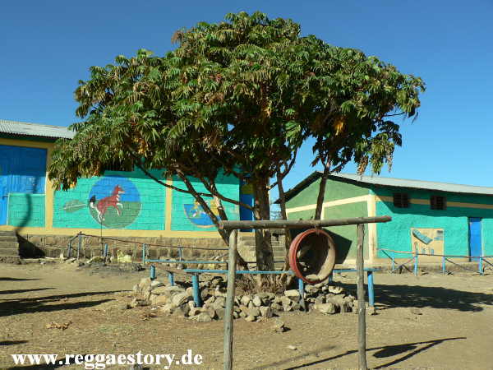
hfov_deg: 52.6
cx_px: 246
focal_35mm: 35
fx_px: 498
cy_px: 185
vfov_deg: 40.7
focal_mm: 6
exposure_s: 1/400
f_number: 4
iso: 64
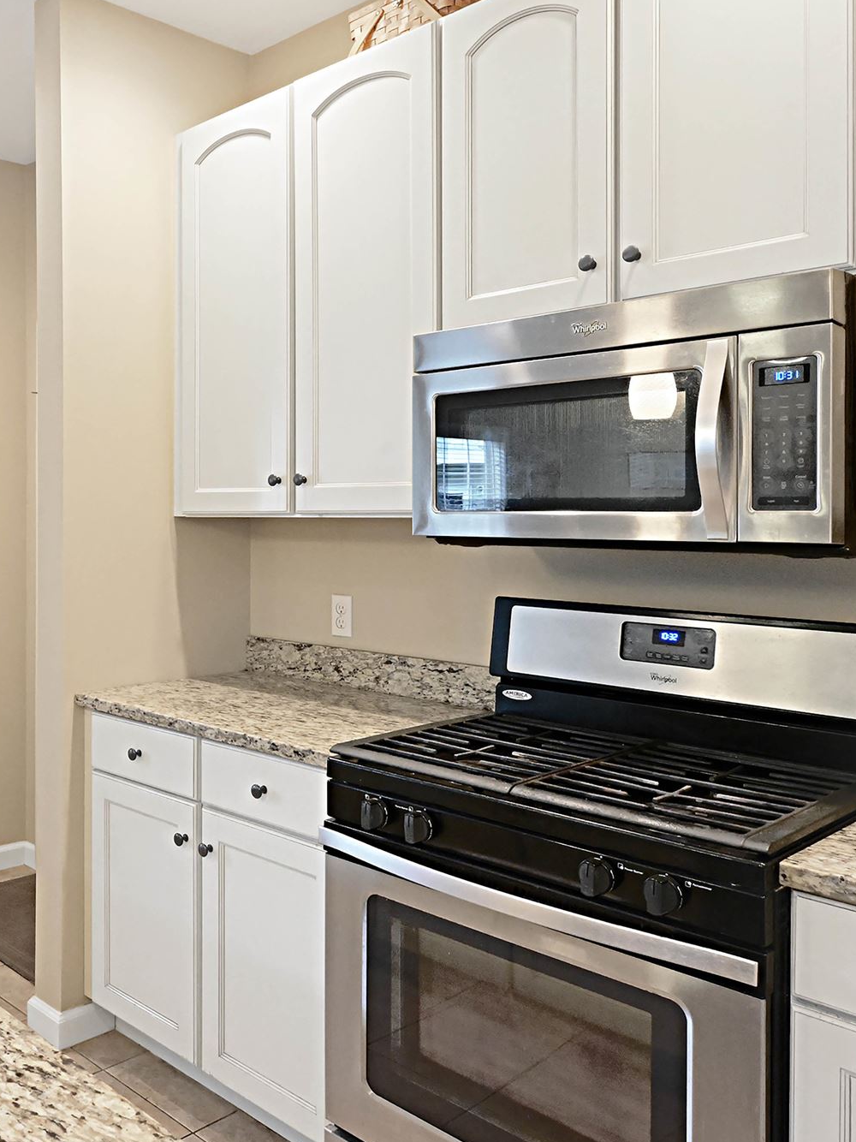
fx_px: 1022
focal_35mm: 31
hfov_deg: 42.5
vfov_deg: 58.3
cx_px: 125
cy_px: 517
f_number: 14
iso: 4000
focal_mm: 14
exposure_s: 1/8
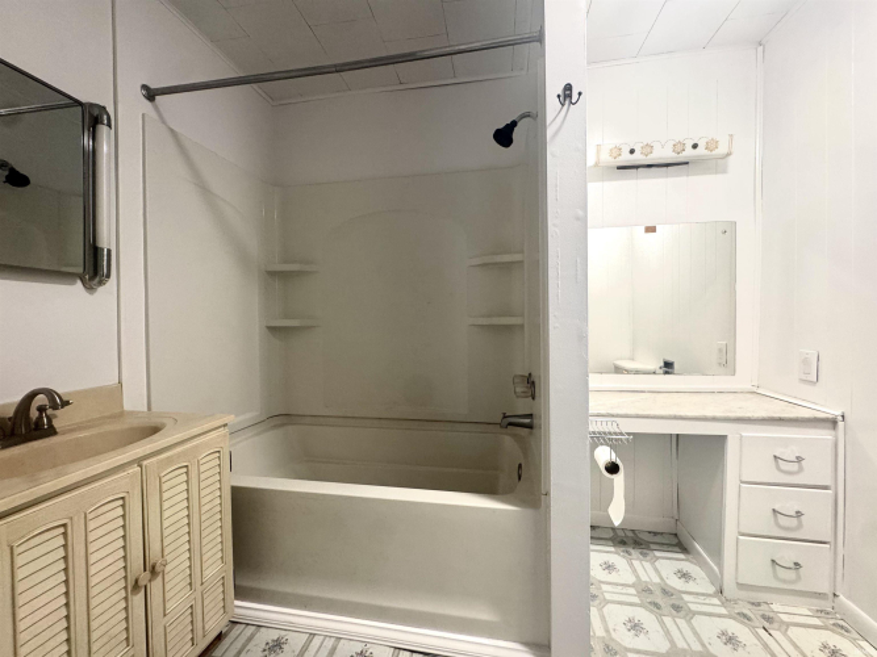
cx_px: 438
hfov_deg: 102.1
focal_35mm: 14
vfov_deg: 85.7
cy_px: 328
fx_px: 355
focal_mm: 2.22
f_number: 2.2
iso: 200
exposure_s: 1/60
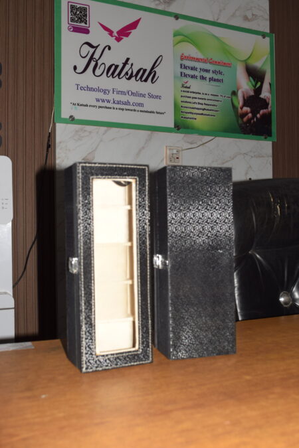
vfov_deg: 51.3
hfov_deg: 35.5
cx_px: 150
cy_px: 224
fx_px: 467
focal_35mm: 38
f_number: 8
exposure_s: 1/60
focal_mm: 25
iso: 100
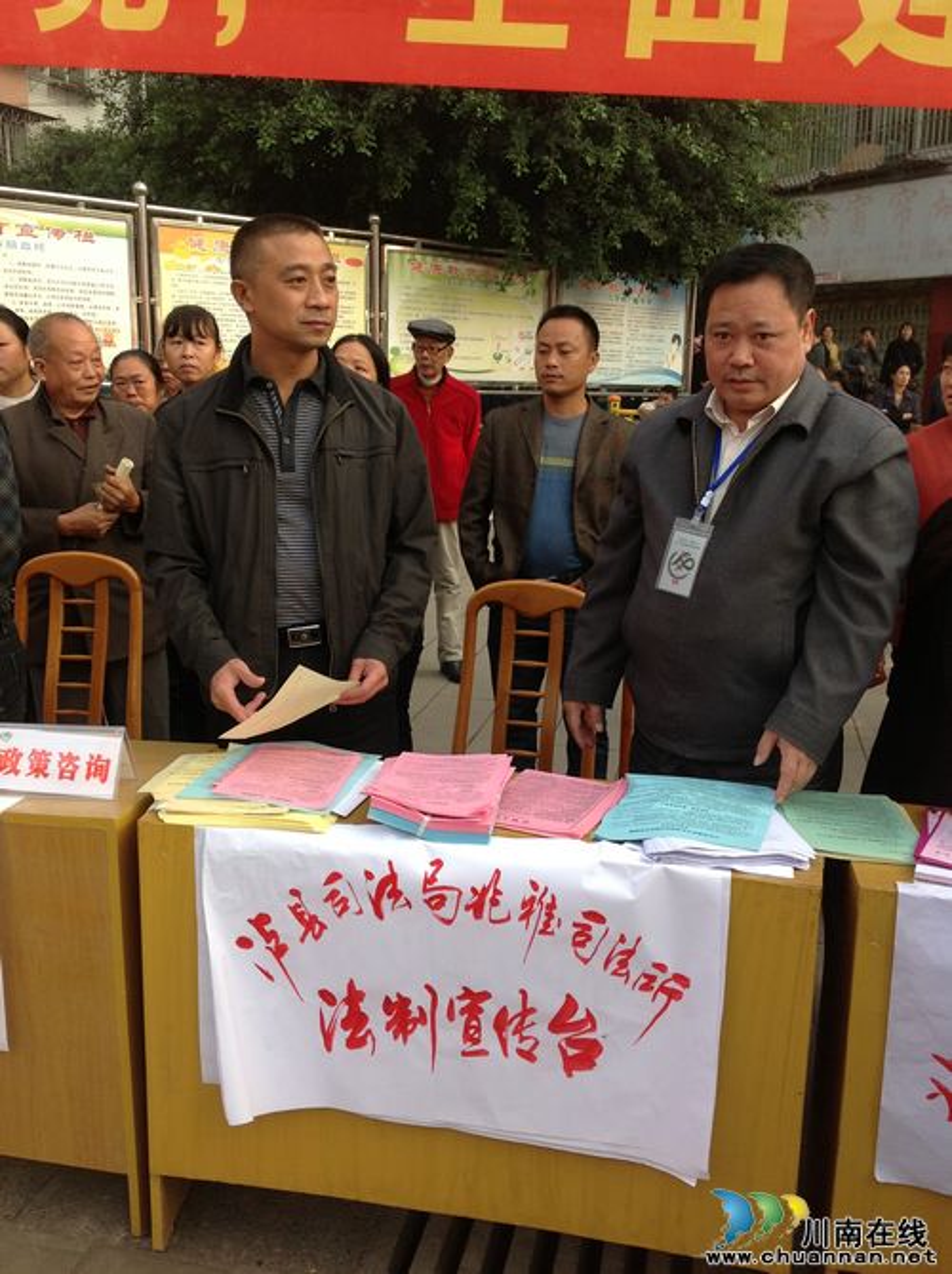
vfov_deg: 52.7
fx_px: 1286
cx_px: 476
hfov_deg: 40.6
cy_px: 637
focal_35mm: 35
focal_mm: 4.28
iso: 50
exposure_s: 1/392
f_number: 2.4
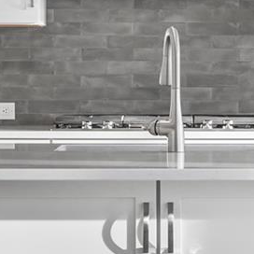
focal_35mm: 175
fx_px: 1453
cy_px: 74
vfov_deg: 10.0
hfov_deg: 10.0
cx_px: 176
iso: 160
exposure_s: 1/15
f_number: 7.1
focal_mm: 35
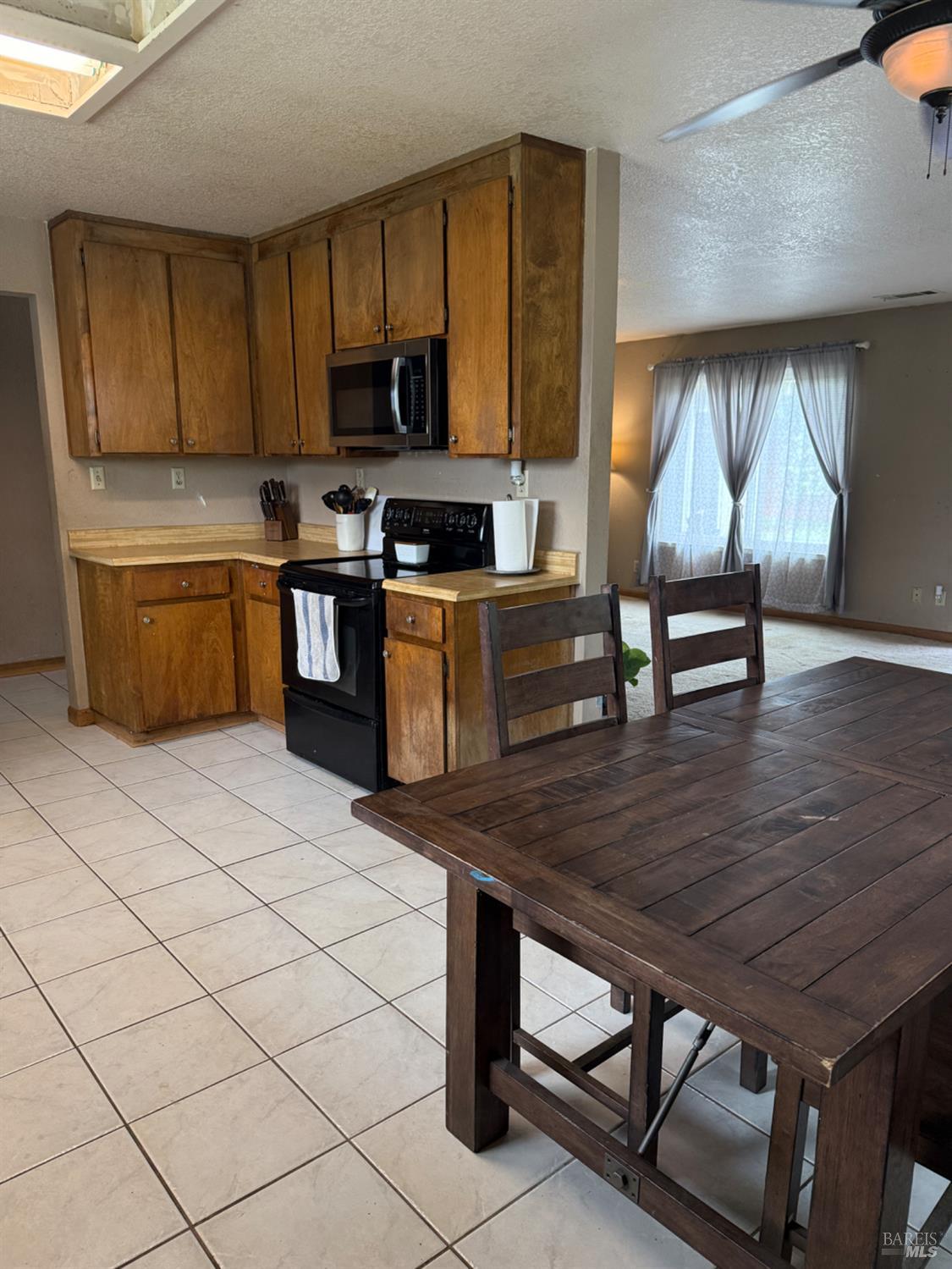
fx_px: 880
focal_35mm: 24
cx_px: 476
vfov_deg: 71.6
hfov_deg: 56.8
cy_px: 634
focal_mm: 6.76
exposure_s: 1/120
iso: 320
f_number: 1.78
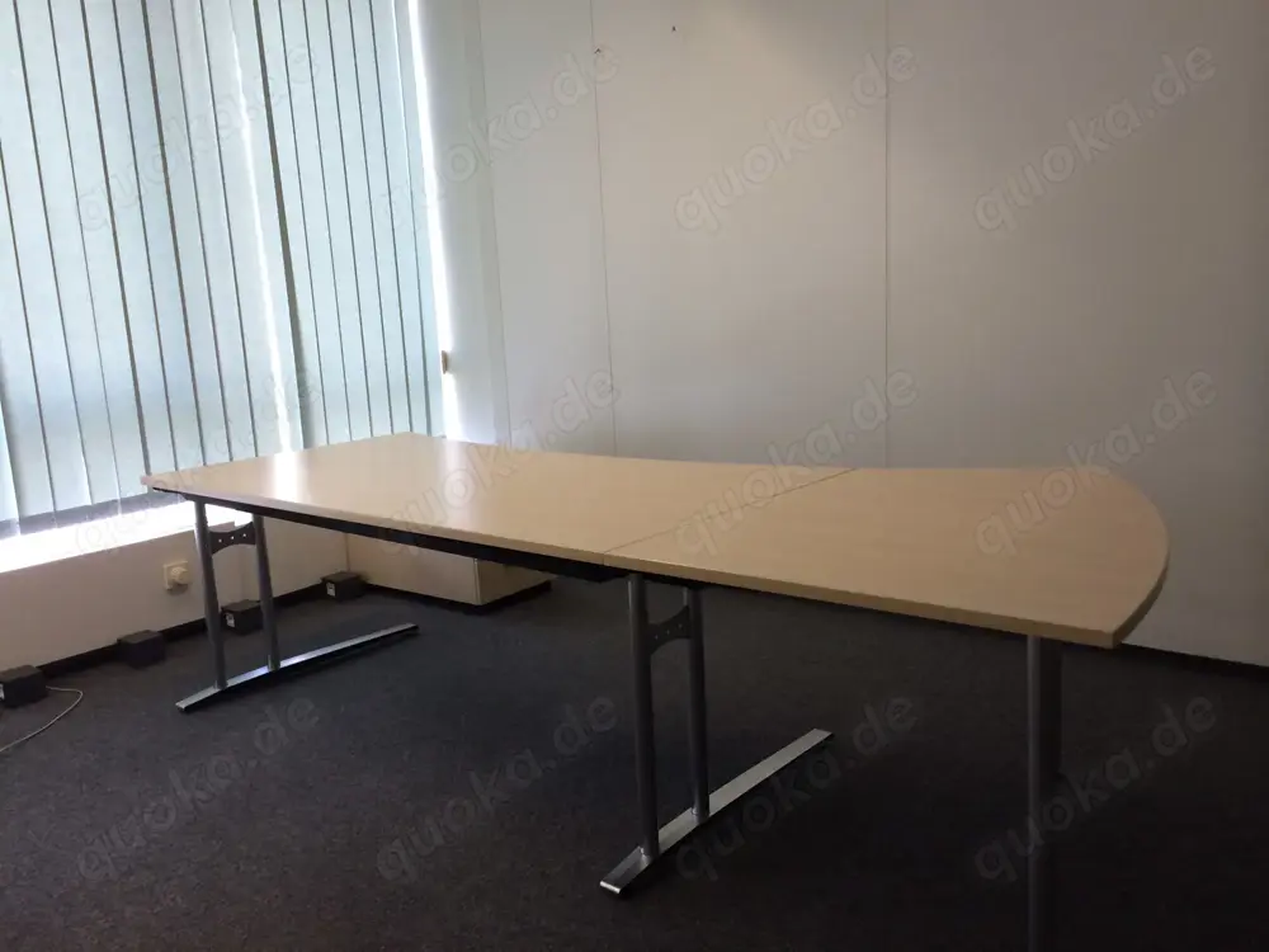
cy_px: 476
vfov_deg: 46.8
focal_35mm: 30
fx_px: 1100
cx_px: 634
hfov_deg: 60.0
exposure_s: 1/40
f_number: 2.2
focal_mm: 4.12
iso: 40
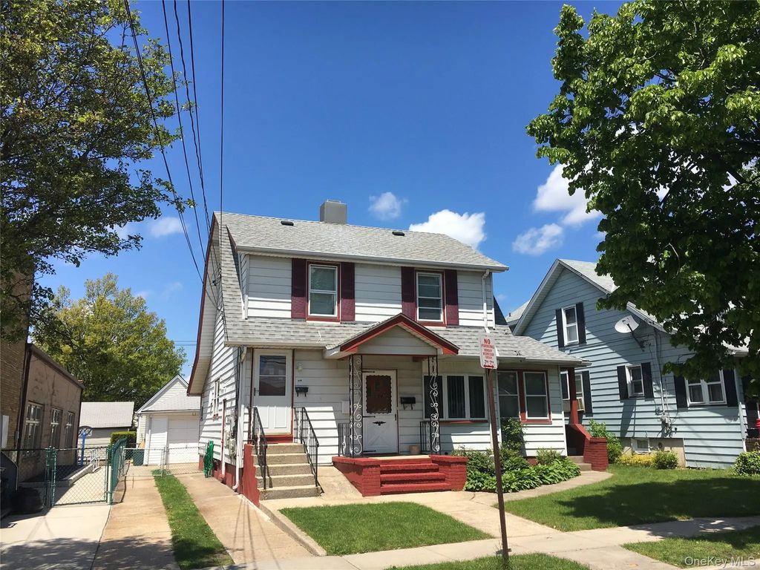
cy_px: 285
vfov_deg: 48.2
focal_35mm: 29
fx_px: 637
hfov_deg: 61.7
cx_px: 380
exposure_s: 1/1832
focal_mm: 4.15
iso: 25
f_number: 2.2
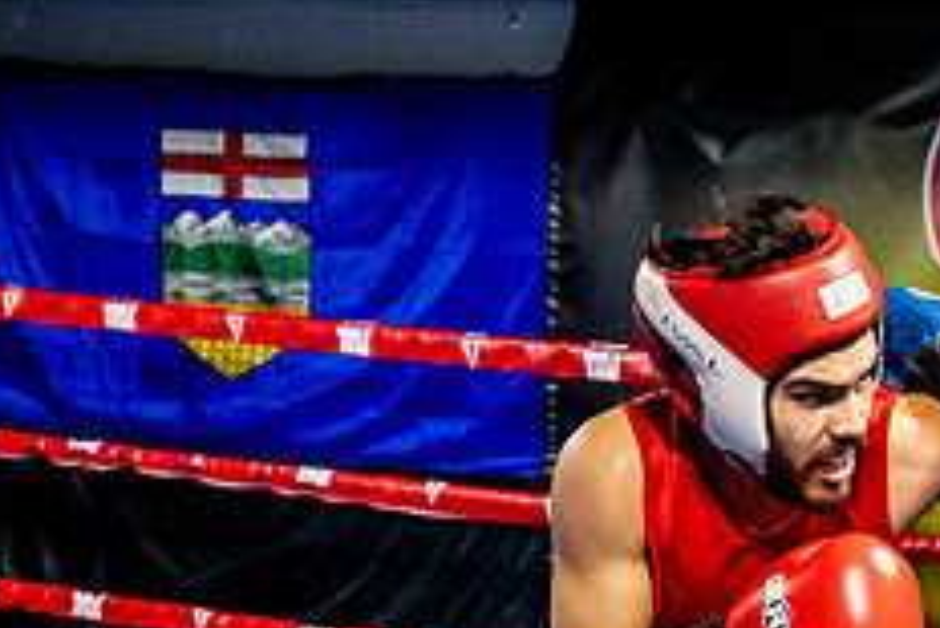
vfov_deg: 10.4
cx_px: 1122
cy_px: 683
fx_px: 3396
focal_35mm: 130
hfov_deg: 15.2
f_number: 2.8
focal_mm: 35
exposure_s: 1/800
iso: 5000
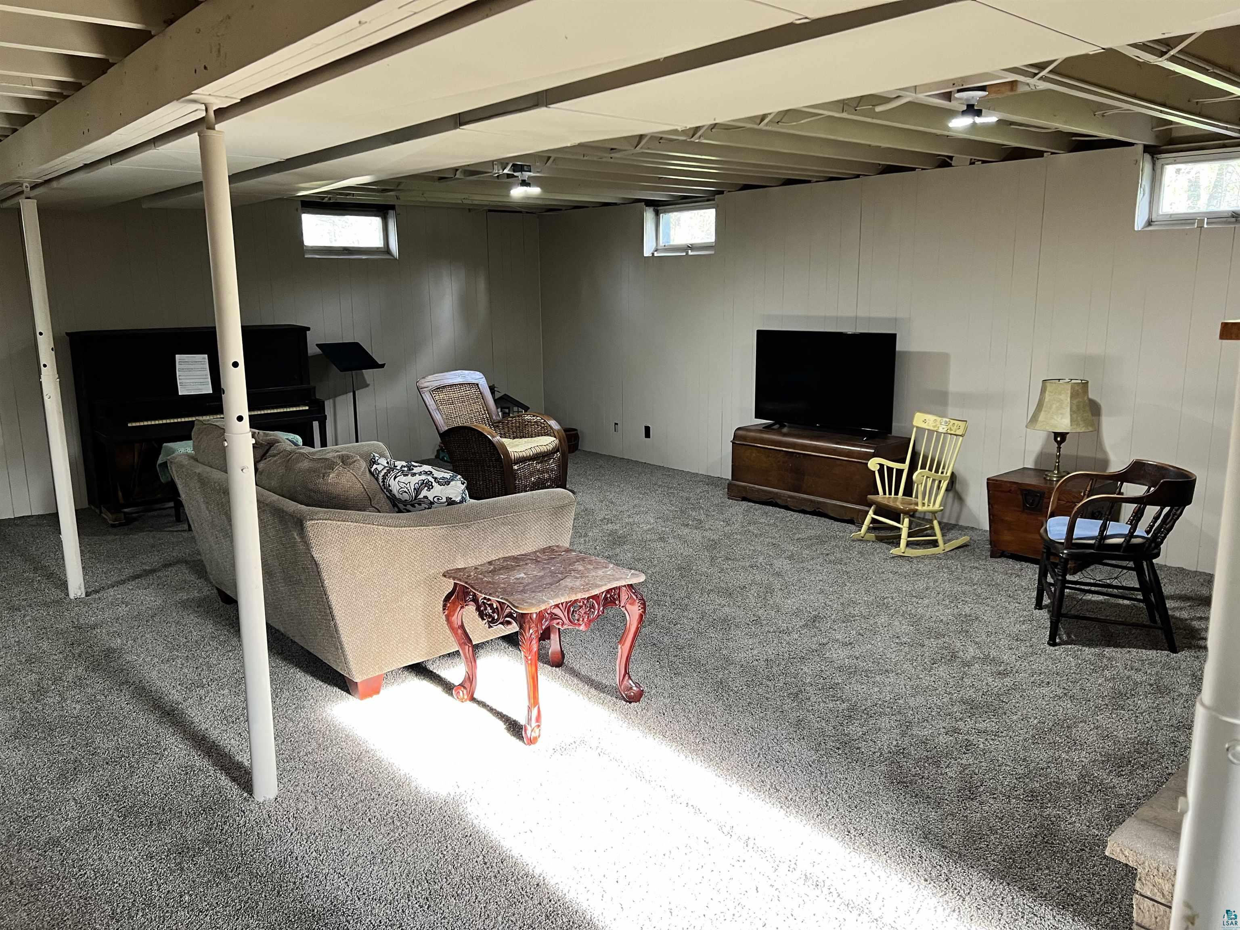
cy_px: 465
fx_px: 931
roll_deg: +1.6
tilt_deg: -10.7
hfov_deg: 67.3
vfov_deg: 53.1
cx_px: 620
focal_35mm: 26
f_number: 1.5
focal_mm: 5.7
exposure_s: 1/60
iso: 100
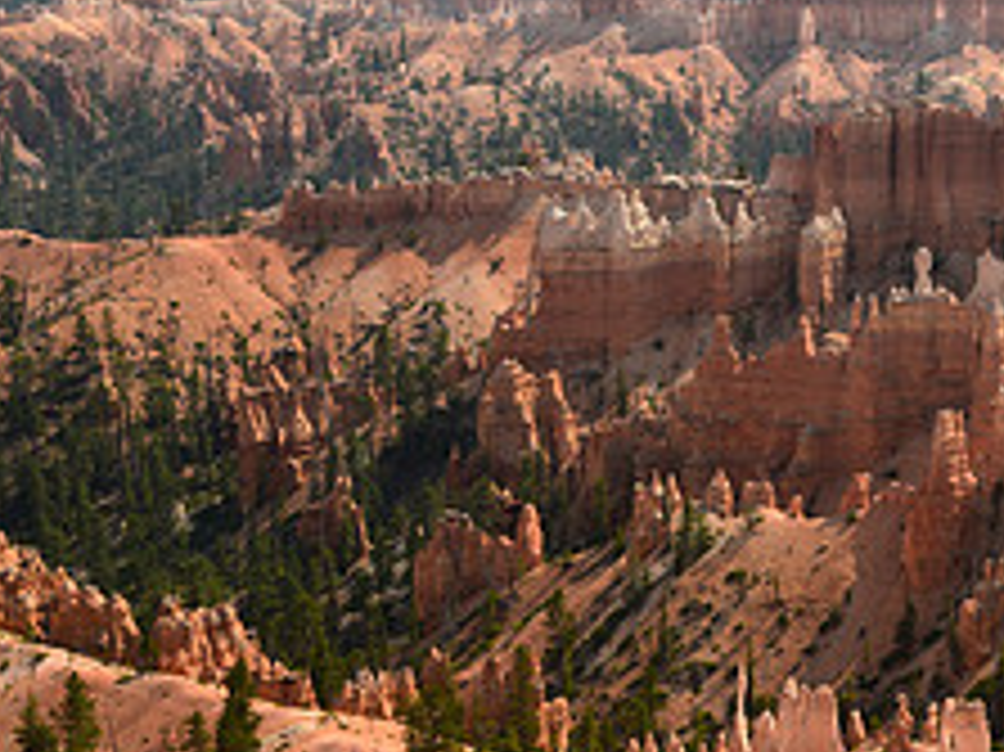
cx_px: 959
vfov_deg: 13.2
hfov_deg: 17.5
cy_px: 772
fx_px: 3189
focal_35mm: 110
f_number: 11
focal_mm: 44
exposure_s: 1/125
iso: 64
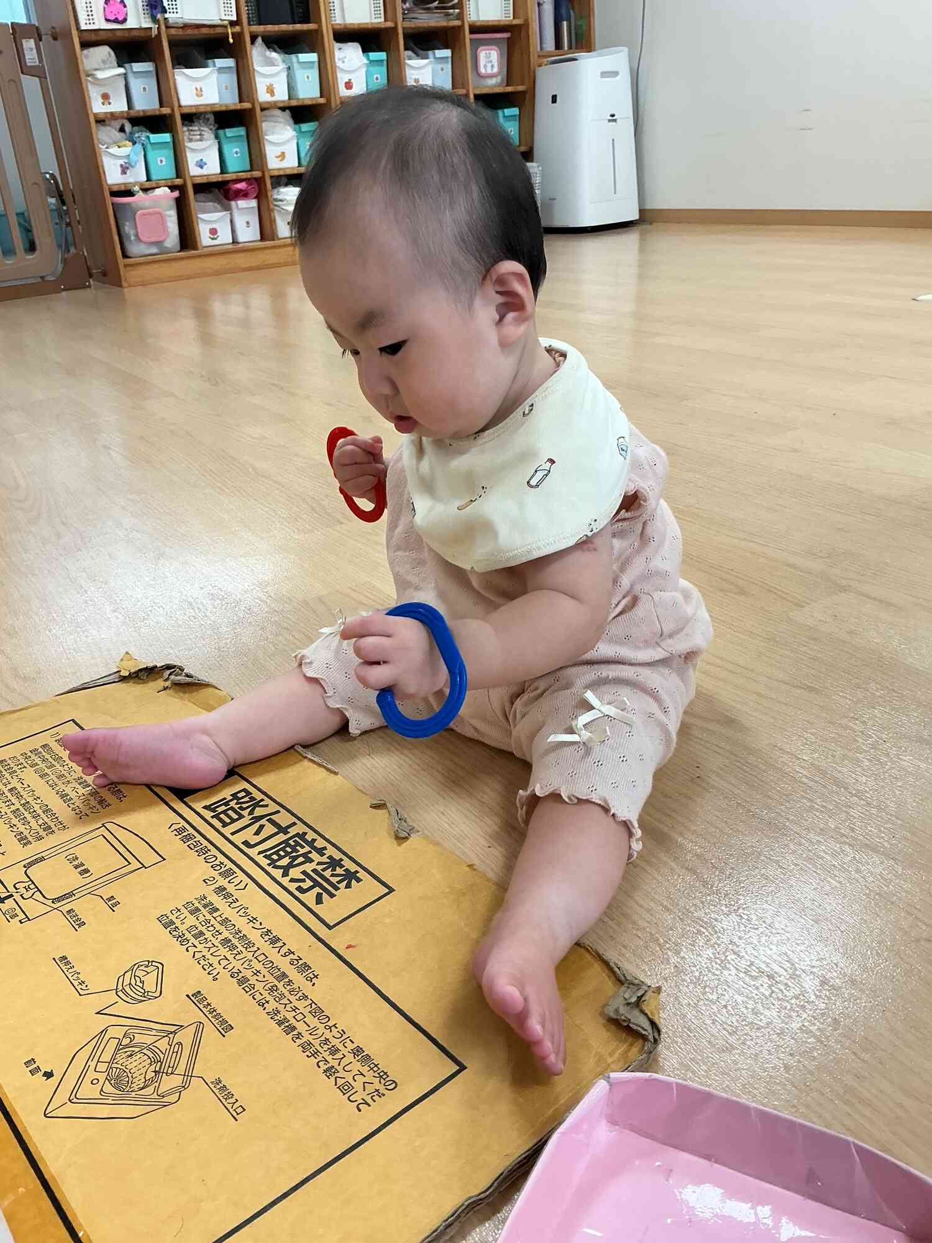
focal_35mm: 29
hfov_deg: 48.2
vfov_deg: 61.7
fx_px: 1041
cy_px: 622
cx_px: 466
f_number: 1.8
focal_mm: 3
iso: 50
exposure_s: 1/120
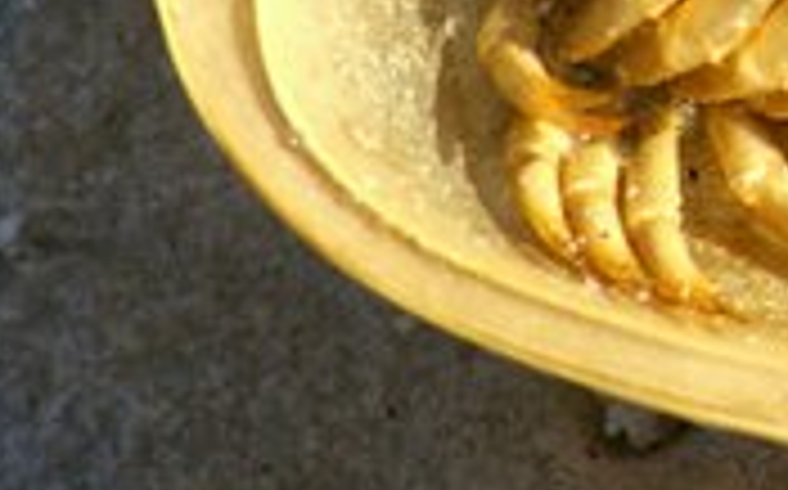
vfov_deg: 1.2
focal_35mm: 1049
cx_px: 1252
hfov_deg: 2.0
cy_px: -225
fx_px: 22506
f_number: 11
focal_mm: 200
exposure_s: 1/640
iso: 400
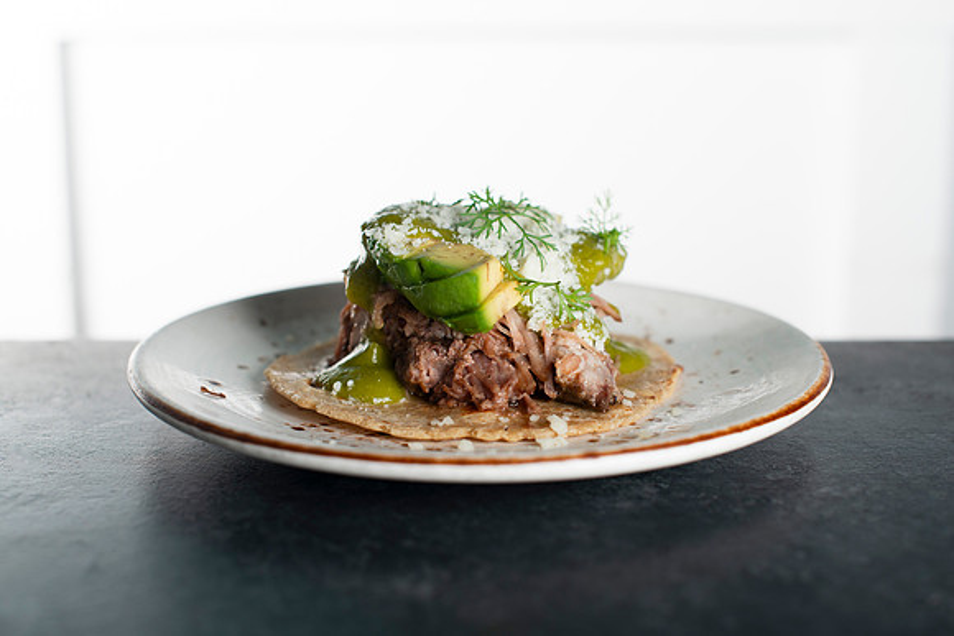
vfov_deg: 26.5
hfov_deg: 38.9
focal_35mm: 51
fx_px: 1353
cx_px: 477
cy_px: 318
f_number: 4
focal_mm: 50
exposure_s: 1/200
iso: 200
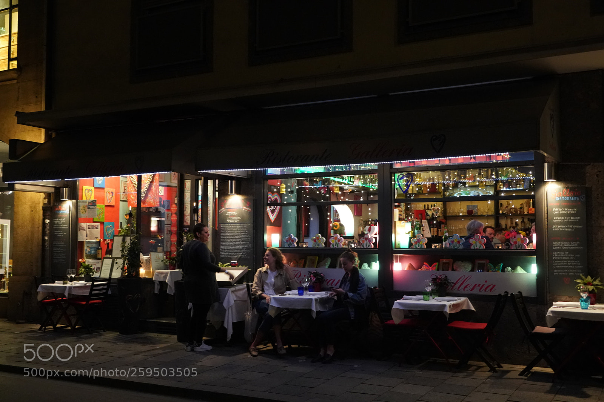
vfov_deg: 35.9
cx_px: 302
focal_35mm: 37
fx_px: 621
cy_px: 201
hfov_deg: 51.9
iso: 6400
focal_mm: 37
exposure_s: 1/60
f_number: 4
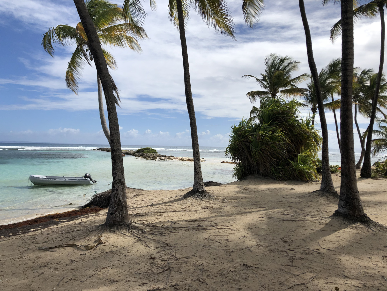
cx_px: 194
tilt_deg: -0.6
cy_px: 146
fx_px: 313
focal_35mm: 28
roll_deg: +0.3
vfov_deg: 49.7
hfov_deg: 63.4
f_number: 1.8
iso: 20
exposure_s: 1/5348
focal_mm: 4
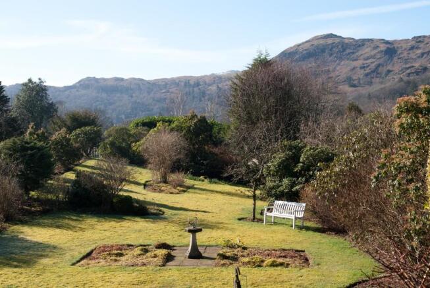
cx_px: 215
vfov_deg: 29.9
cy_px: 144
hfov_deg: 43.6
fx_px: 538
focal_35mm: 45
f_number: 7.1
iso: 100
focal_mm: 30
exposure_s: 1/125
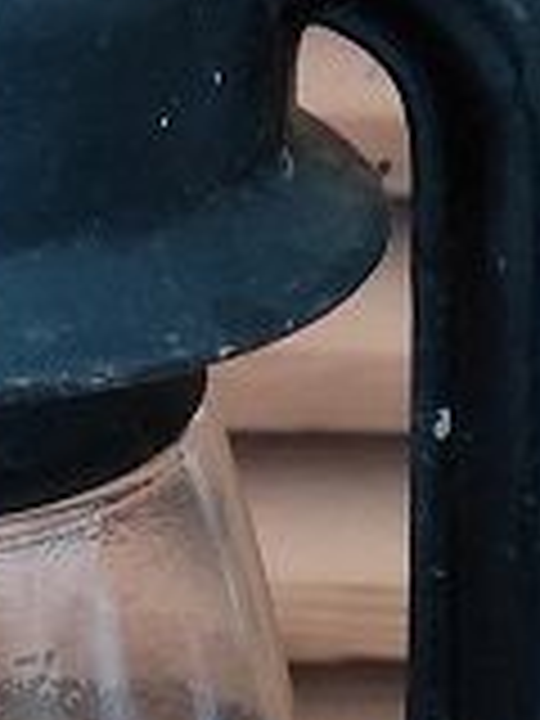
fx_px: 3370
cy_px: 590
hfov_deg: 9.0
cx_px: -180
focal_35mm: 162
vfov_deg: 12.1
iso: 3808
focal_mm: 4.74
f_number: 1.79
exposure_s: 1/17
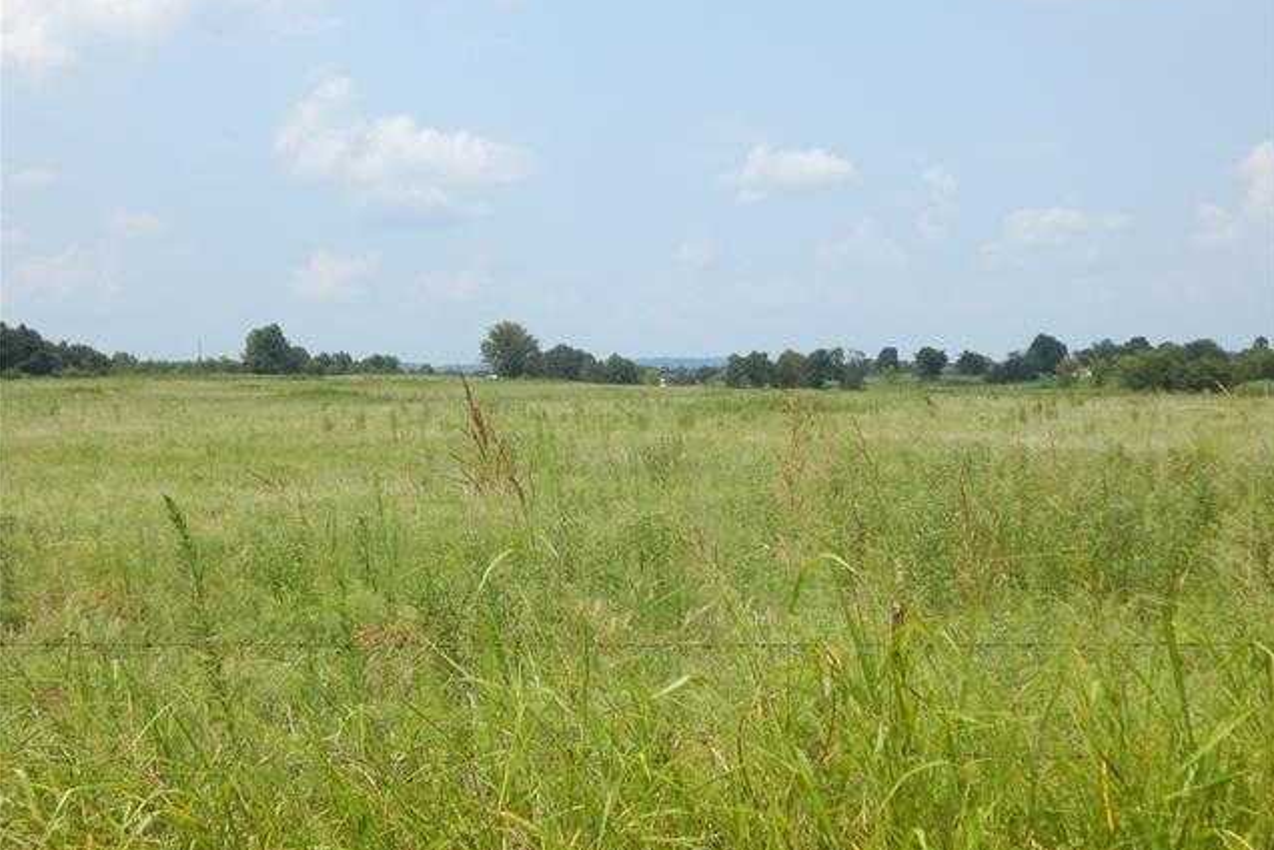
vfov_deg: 29.9
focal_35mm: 45
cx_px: 639
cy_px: 431
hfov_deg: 43.6
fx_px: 1592
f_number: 3.6
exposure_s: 1/1250
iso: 125
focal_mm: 7.7
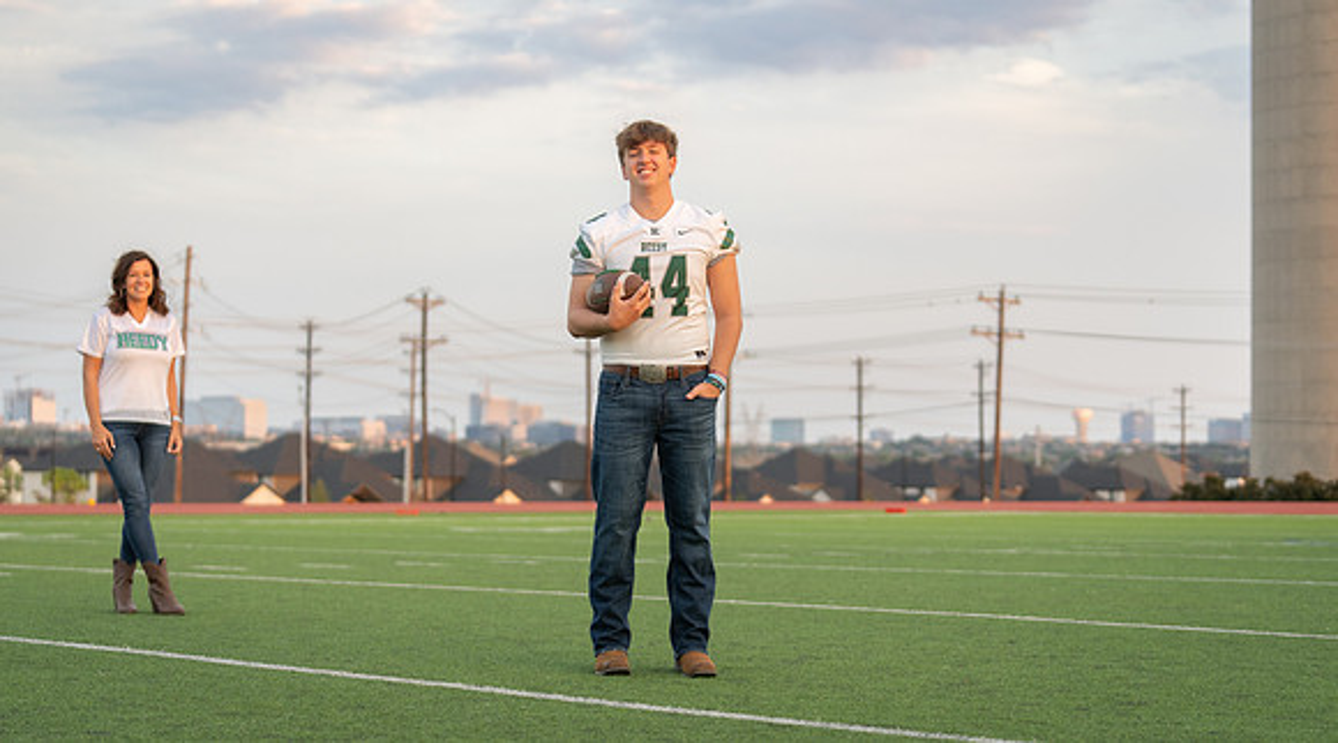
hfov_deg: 28.3
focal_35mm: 75
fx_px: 2656
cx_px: 663
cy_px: 395
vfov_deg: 15.9
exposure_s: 1/320
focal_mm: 70
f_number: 2.8
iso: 320
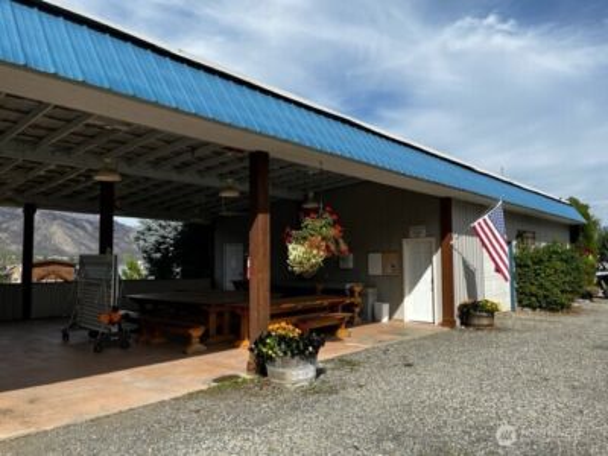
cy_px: 228
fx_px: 457
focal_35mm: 26
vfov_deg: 53.1
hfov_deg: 67.3
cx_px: 304
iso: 50
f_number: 1.6
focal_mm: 5.1
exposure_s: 1/3876
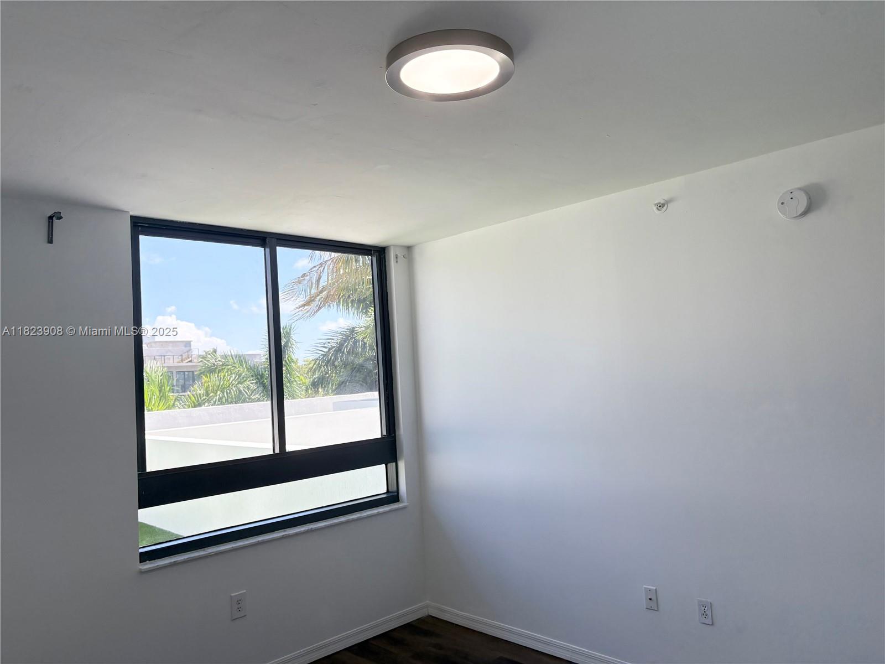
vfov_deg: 53.1
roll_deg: +3.9
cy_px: 332
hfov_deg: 67.3
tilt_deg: +4.2
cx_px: 442
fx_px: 665
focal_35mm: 26
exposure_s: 1/489
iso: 64
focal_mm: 5.96
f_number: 1.6
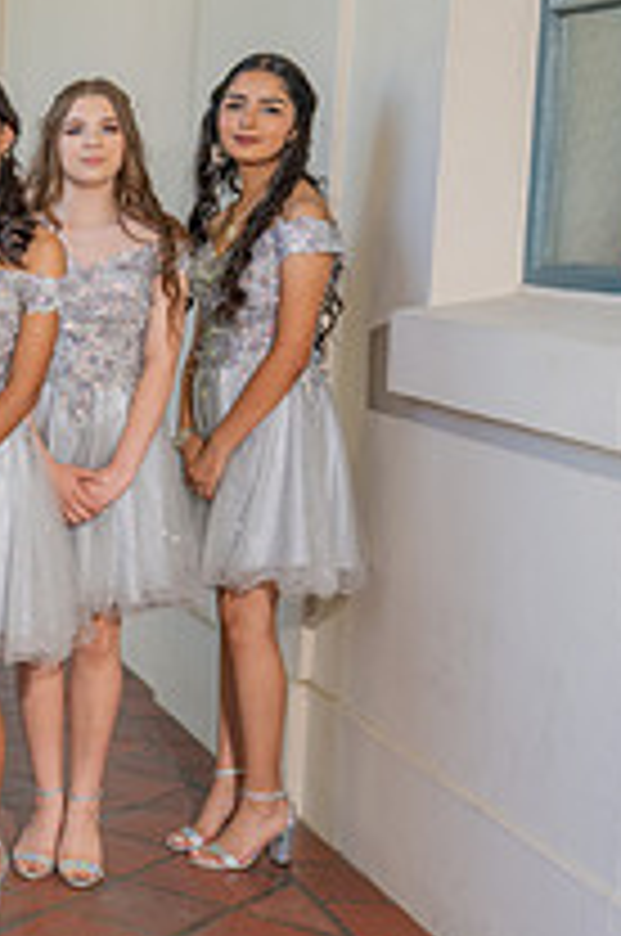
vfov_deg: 25.1
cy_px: 470
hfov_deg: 14.9
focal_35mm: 81
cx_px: -459
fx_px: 2103
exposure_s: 1/200
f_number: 3.2
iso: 200
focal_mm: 29
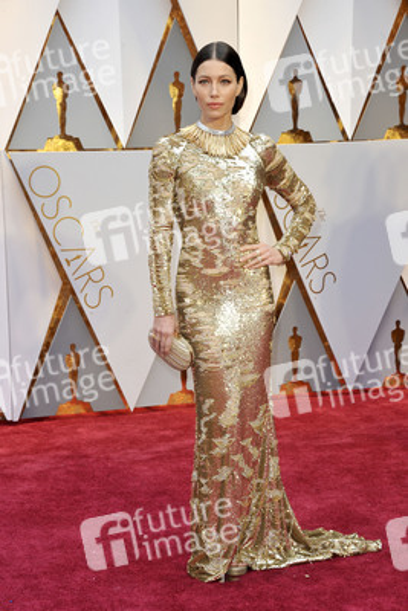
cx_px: 204
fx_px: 1393
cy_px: 306
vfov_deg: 24.8
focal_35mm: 82
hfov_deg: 16.7
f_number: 7.1
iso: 1000
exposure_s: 1/250
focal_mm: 82
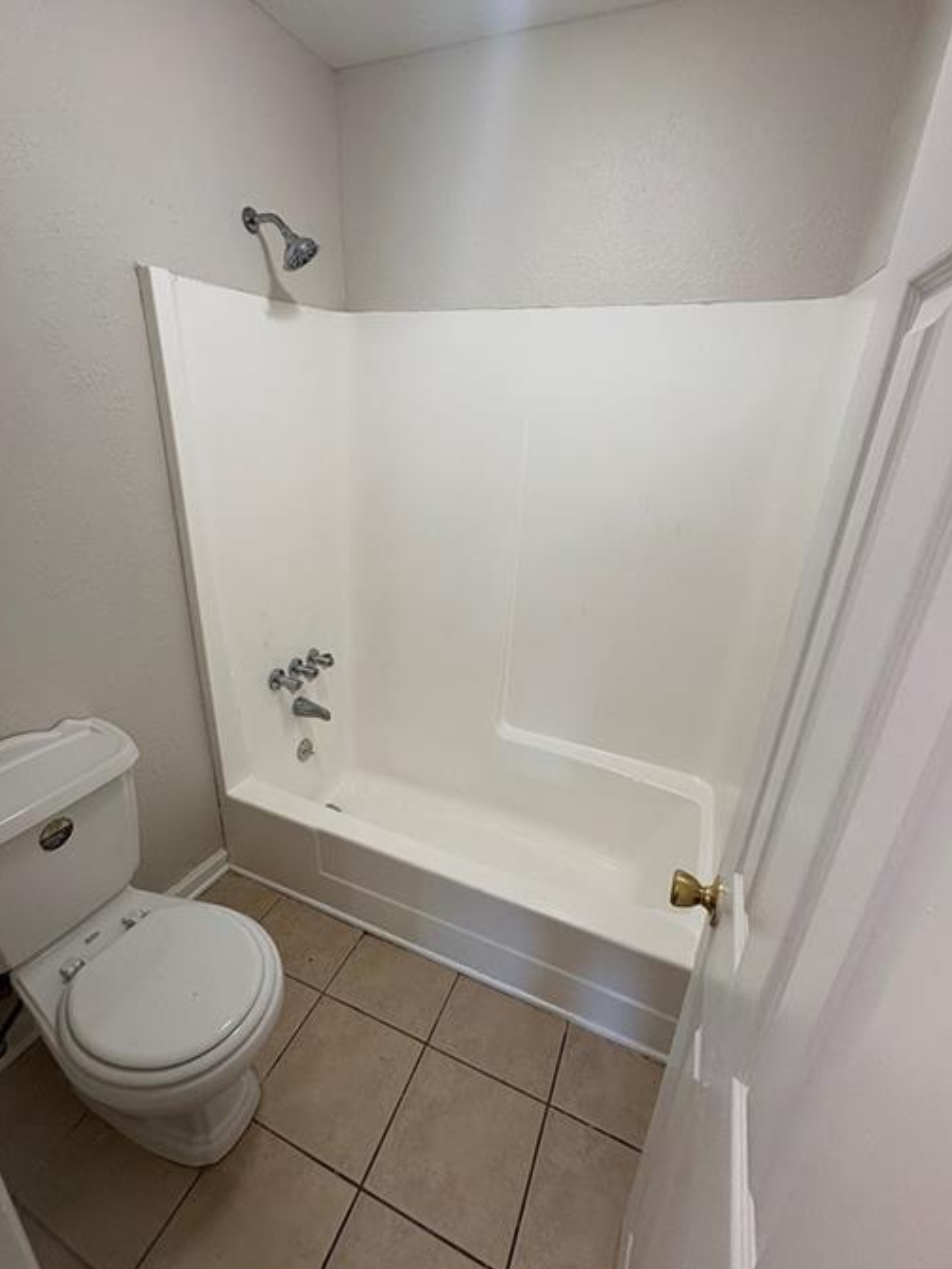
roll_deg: -2.6
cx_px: 440
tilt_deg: -21.5
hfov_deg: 78.0
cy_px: 631
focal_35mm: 16
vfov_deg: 94.5
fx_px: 587
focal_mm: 2.22
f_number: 2.2
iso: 160
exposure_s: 1/120
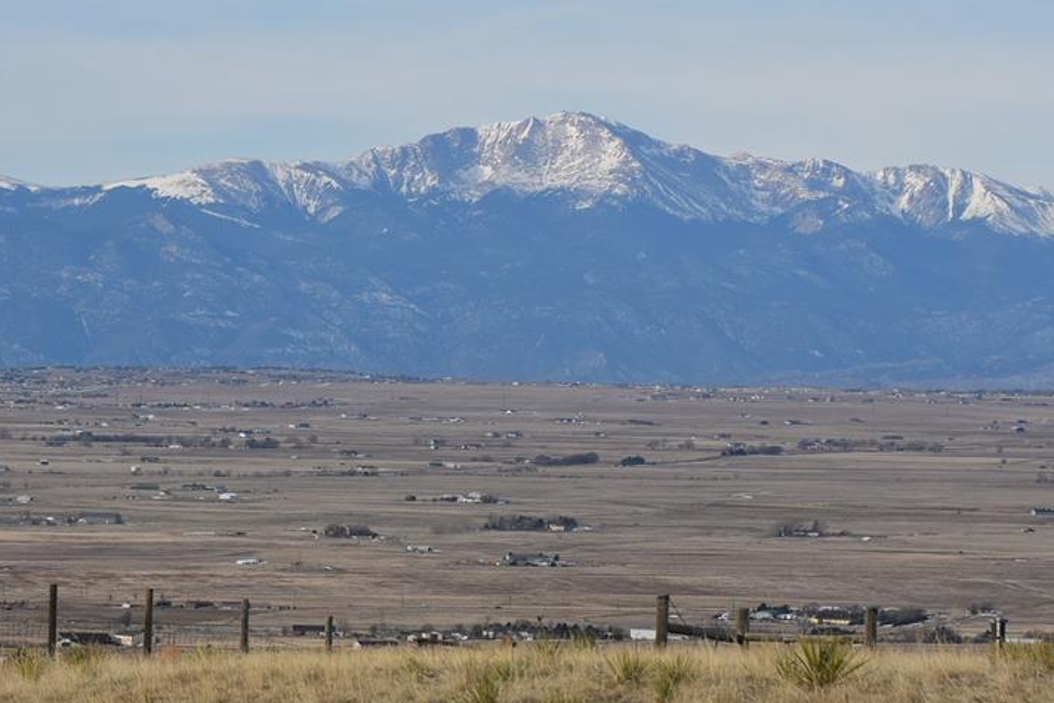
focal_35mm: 270
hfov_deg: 7.6
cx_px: 560
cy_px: 272
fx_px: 7898
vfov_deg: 5.1
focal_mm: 125
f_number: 8
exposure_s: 1/500
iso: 180
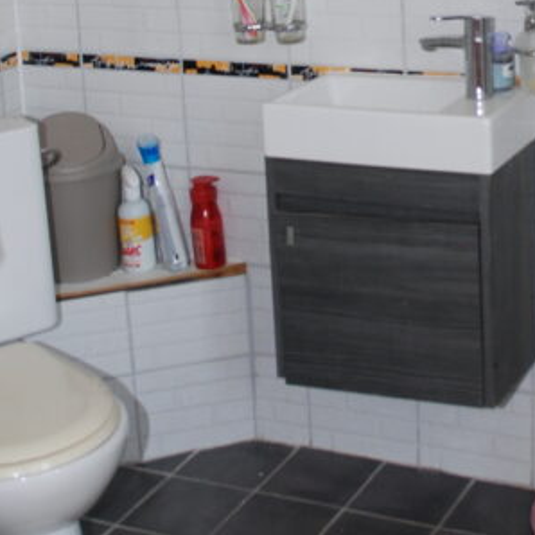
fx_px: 1381
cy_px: 32
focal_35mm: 79
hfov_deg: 21.6
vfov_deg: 21.3
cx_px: 441
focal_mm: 18
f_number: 4
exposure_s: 1/60
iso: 200
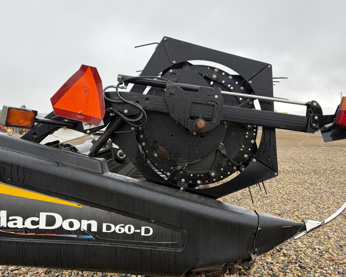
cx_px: 182
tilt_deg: +3.1
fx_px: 287
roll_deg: +1.5
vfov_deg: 51.5
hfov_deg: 62.2
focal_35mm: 28
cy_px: 136
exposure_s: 1/557
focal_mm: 5.96
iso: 50
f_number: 1.6
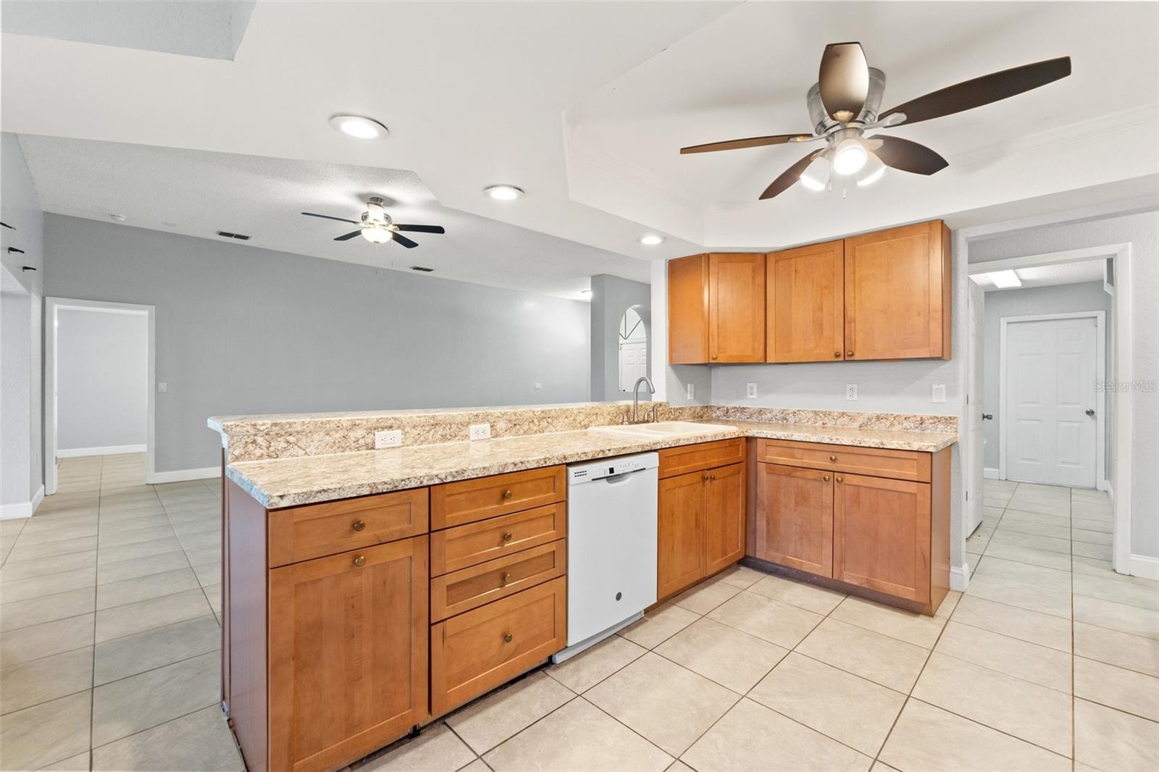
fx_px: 483
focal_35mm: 15
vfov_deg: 77.3
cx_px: 580
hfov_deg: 100.4
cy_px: 386
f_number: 7.1
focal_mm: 10
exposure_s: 1/5
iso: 400
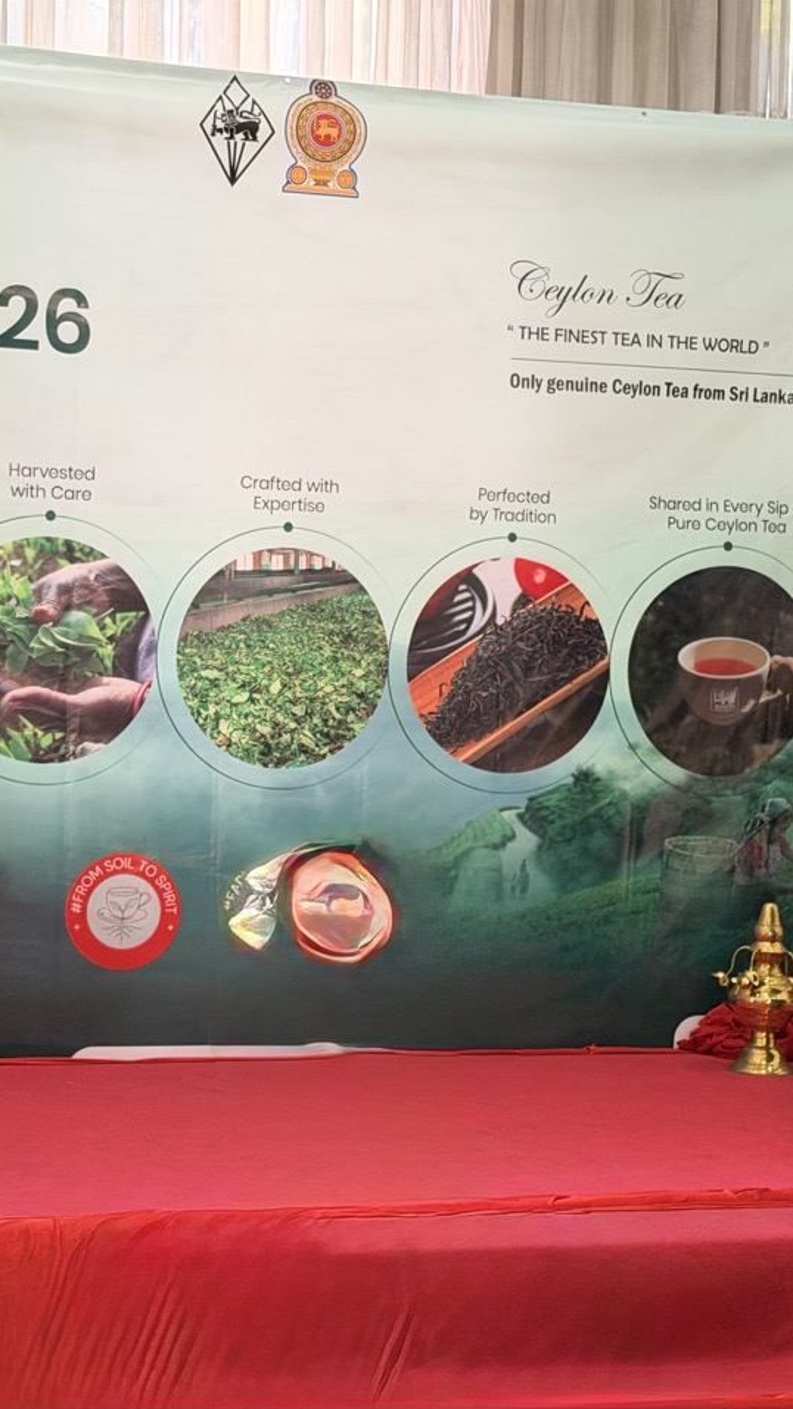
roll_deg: -1.1
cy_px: 704
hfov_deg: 17.2
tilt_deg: +0.4
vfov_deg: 30.1
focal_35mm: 70
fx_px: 2616
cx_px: 276
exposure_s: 1/33
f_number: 1.78
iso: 200
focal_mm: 6.76
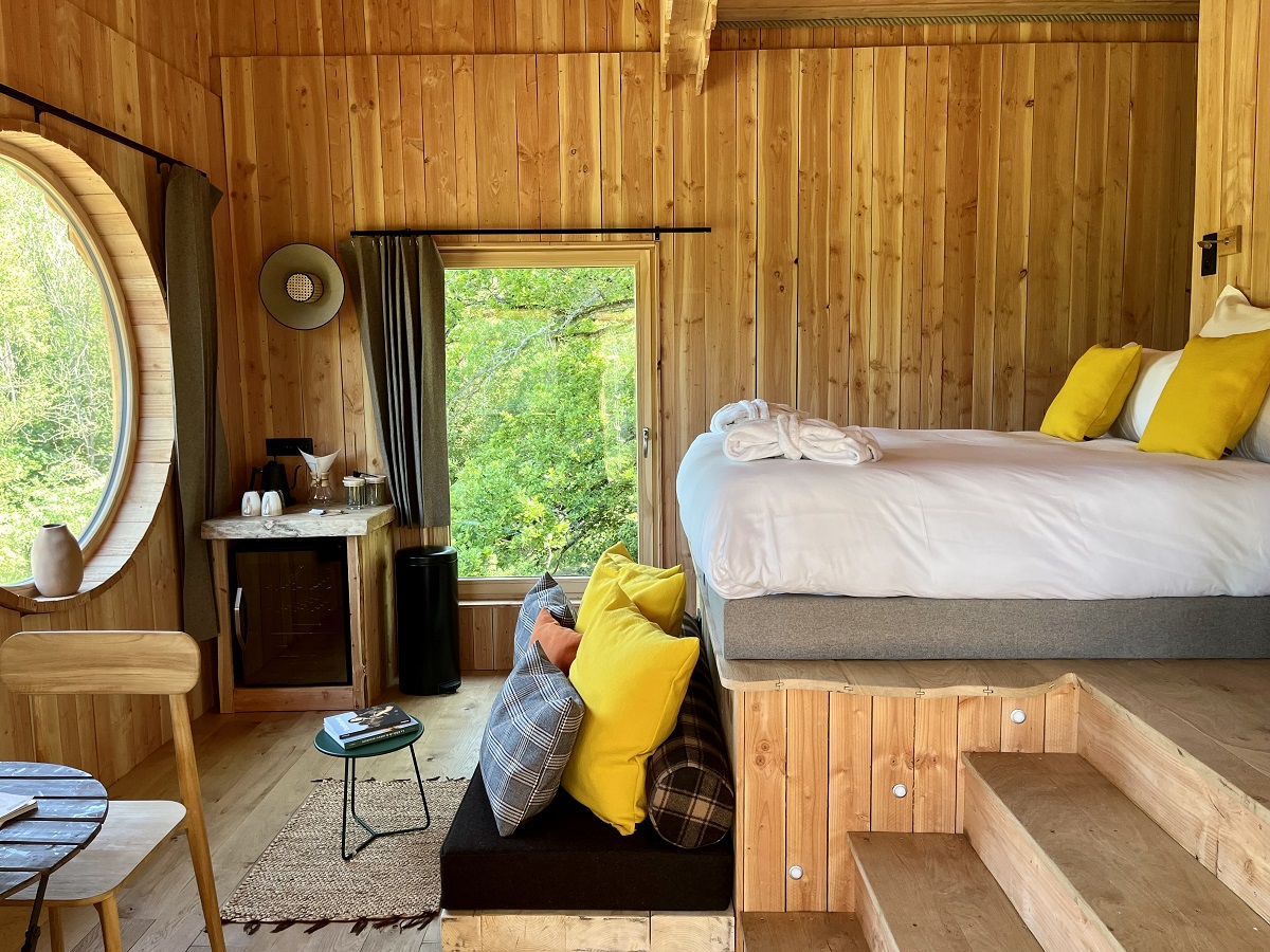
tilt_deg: -7.0
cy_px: 476
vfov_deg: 53.1
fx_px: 954
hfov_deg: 67.3
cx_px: 635
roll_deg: +0.8
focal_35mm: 26
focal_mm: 5.1
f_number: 1.6
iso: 80
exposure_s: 1/121
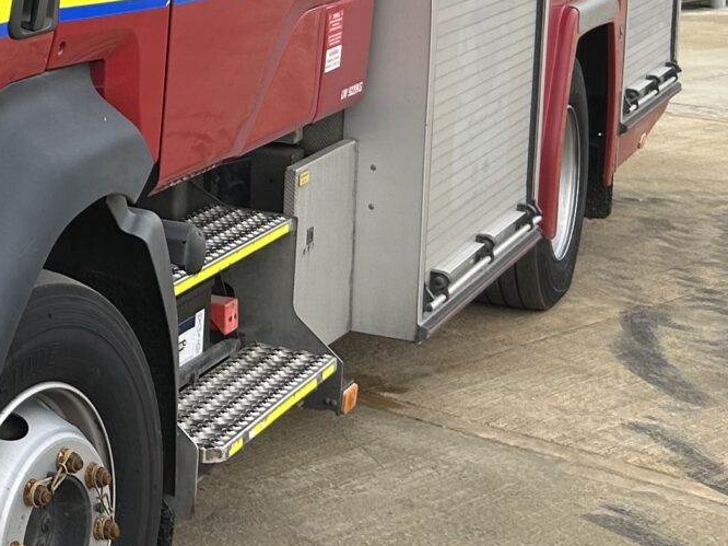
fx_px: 2102
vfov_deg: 14.3
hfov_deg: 17.6
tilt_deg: -2.2
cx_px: -374
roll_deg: -0.6
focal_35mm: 100
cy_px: -132
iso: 50
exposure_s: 1/709
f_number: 1.5
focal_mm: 5.7
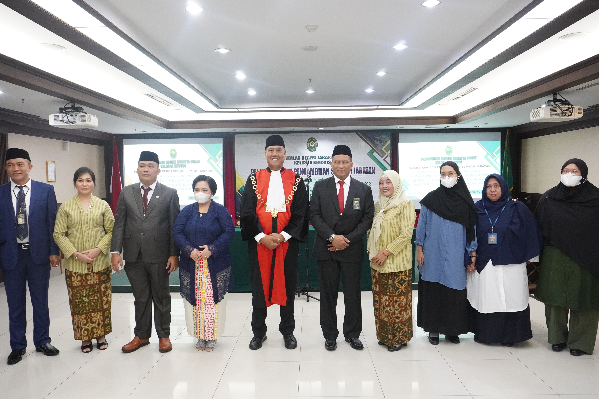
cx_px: 300
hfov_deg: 67.4
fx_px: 449
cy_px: 200
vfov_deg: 47.9
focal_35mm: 27
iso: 3200
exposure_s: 1/80
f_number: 5.6
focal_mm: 18
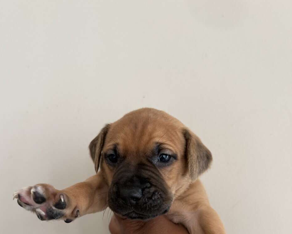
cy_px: 184
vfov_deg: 43.8
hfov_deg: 55.6
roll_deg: +1.1
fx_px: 277
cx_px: 143
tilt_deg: +13.7
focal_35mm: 32
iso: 200
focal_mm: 6.76
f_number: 1.78
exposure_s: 1/66
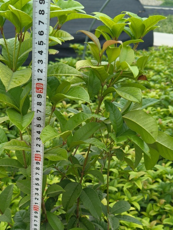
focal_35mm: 44
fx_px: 293
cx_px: 63
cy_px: 172
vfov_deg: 41.7
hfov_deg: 32.7
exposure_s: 1/475
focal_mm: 4.84
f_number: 1.8
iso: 80
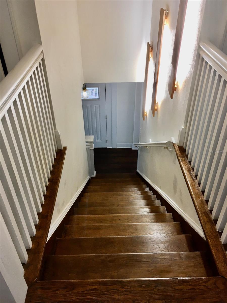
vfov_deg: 61.7
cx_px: 114
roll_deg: +2.8
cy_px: 152
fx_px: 254
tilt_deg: -36.2
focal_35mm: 29
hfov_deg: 48.2
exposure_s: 1/30
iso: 32
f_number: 2.2
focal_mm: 4.15
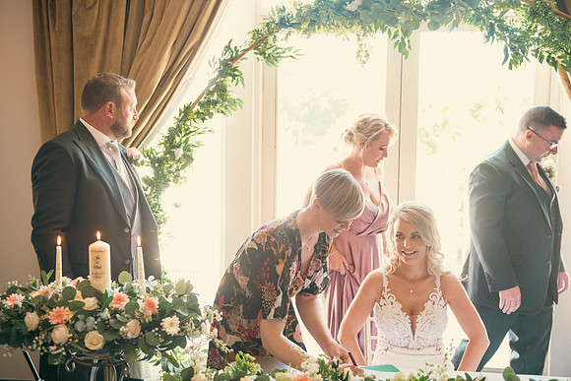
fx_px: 698
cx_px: 286
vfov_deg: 30.5
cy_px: 190
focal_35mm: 44
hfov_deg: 44.5
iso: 1250
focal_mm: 44
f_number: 3.5
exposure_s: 1/160
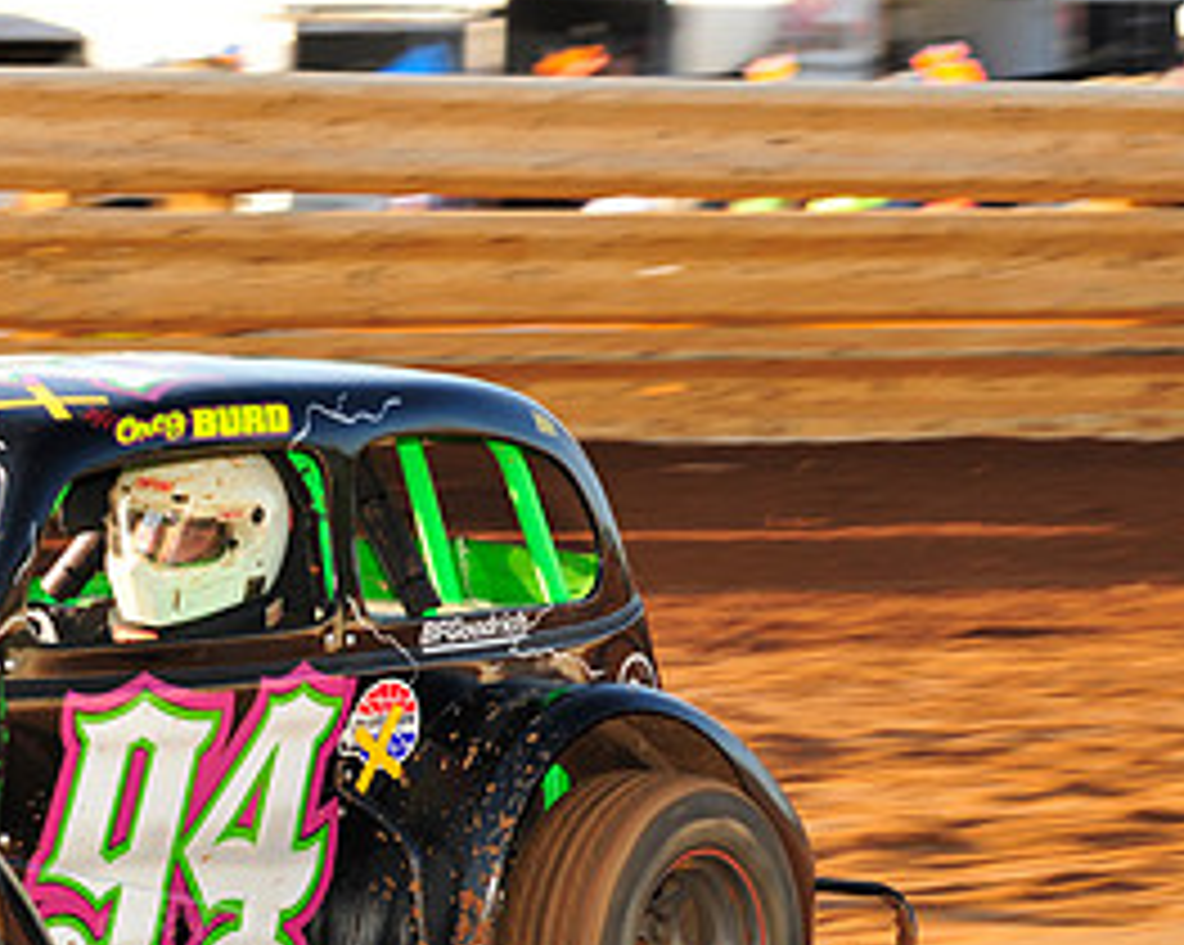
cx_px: 162
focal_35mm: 300
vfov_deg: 5.1
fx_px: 10505
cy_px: 765
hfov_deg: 6.4
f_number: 7.1
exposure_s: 1/320
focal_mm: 145
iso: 400
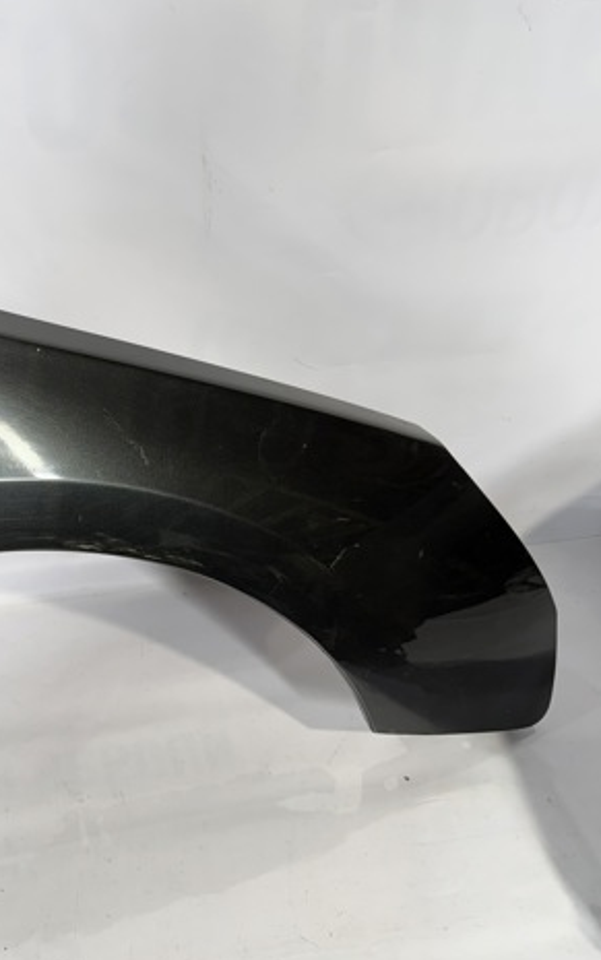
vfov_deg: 55.3
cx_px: 54
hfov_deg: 34.2
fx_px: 916
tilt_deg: -36.8
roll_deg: +3.3
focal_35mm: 35
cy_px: 477
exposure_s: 1/121
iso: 64
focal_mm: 6.76
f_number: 1.78
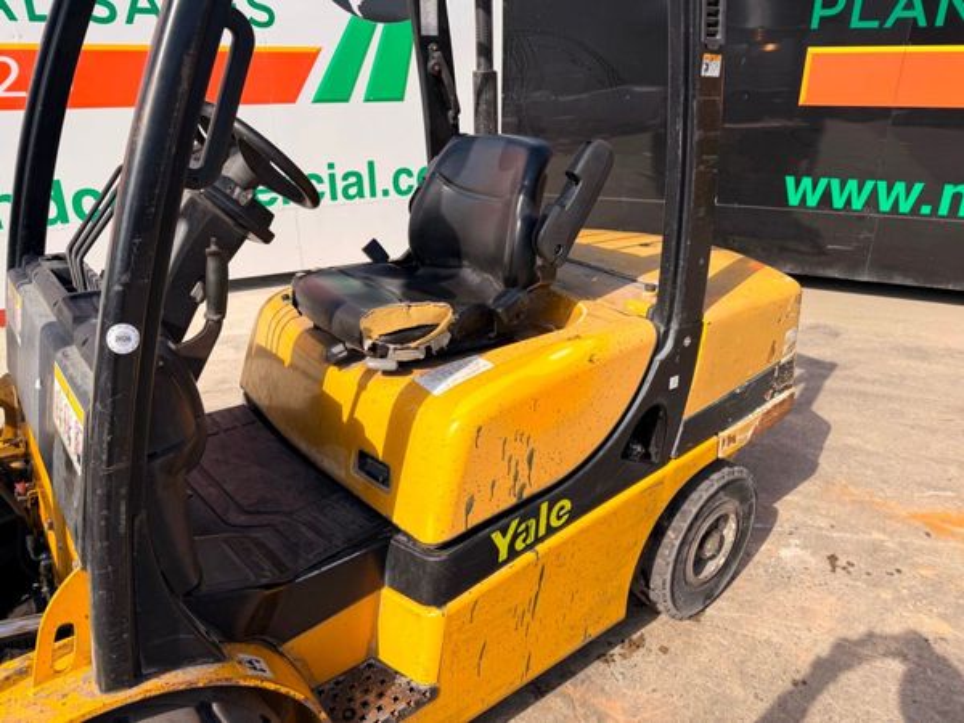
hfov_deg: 71.6
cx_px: 482
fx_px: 668
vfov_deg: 56.8
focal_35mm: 24
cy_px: 362
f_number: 1.78
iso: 80
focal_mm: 6.76
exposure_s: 1/3425
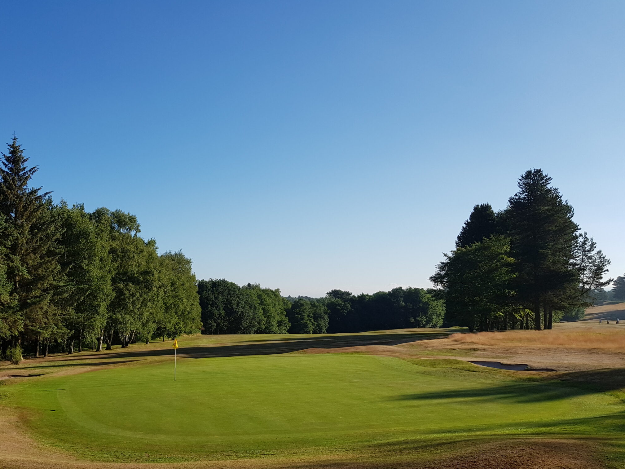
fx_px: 596
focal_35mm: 33
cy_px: 292
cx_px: 235
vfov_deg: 42.6
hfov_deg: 54.7
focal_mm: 4.2
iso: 40
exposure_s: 1/2160
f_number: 1.7
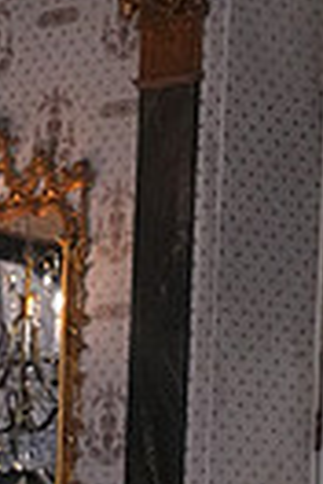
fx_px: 3607
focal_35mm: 268
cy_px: 957
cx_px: -94
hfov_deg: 5.1
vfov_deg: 7.4
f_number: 4
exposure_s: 1/200
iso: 5000
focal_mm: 41
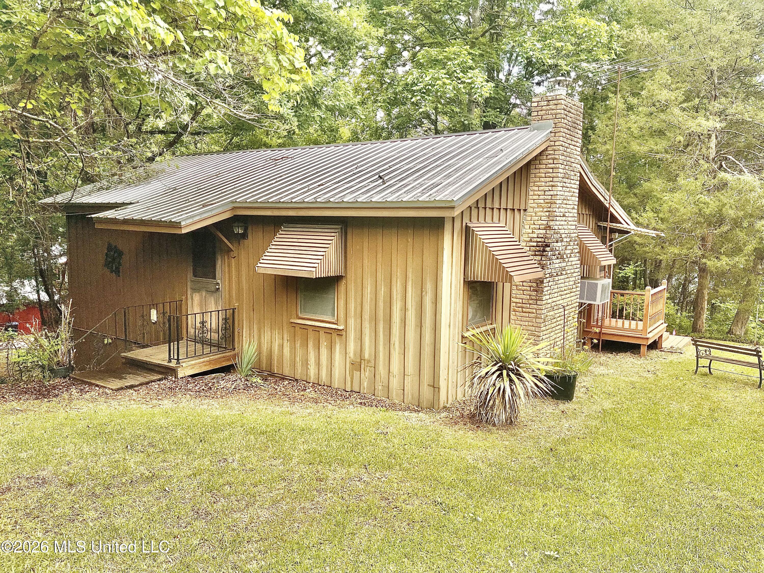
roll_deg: -1.4
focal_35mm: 26
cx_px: 382
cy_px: 286
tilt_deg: -6.9
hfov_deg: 67.3
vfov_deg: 53.1
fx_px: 574
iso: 50
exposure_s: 1/4651
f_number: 1.6
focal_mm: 5.1
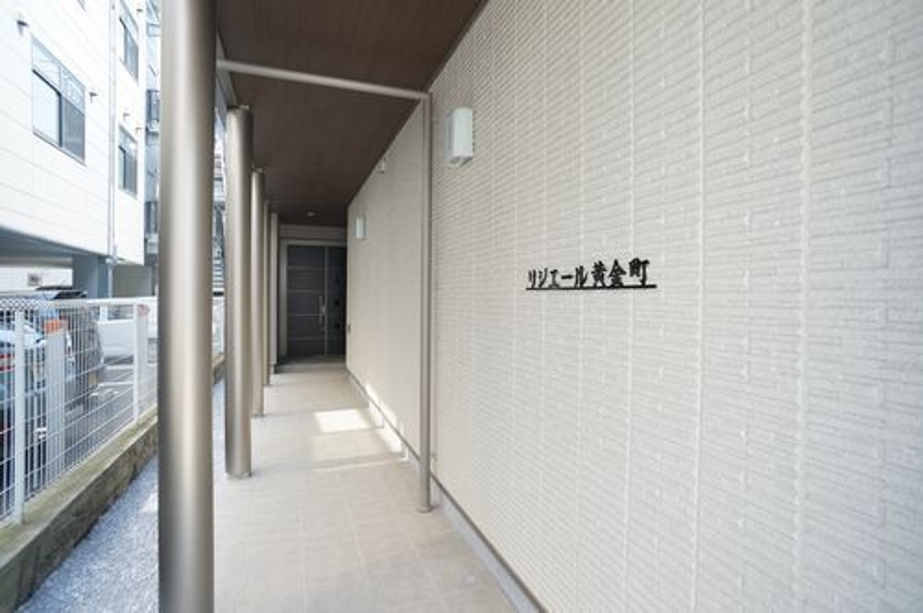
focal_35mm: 24
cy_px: 306
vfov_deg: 53.0
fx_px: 615
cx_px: 462
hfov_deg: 73.8
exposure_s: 1/640
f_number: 4
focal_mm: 16
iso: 800
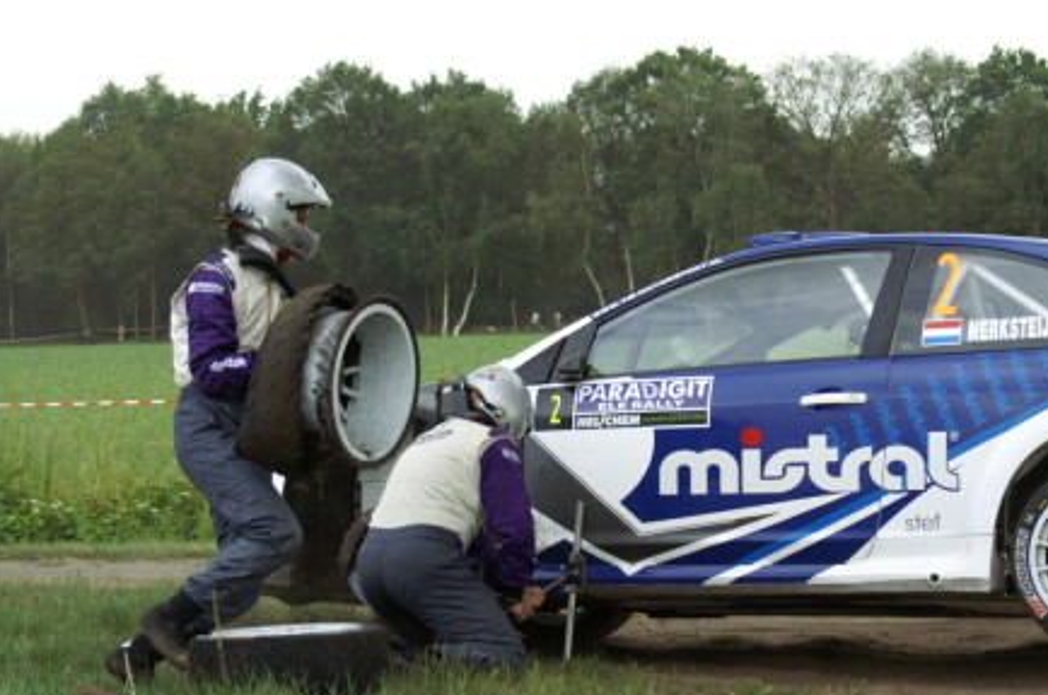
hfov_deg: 13.2
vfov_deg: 8.8
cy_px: 479
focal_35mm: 156
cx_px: 647
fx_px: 4526
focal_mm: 75
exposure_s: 1/250
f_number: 8
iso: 800
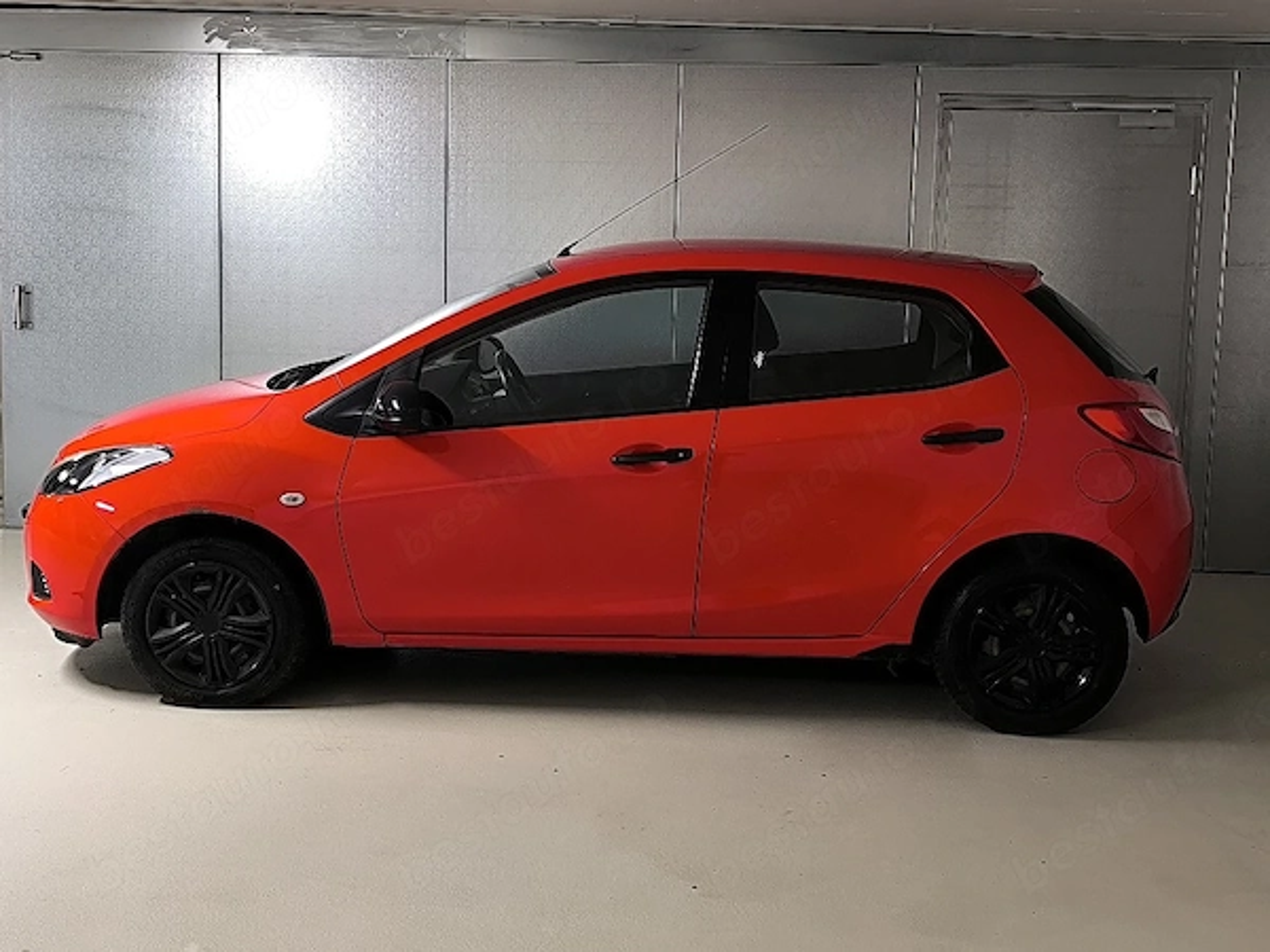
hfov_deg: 41.2
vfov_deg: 31.5
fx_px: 1688
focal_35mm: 46
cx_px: 635
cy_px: 476
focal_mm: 6.14
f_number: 1.65
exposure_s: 1/50
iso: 1250
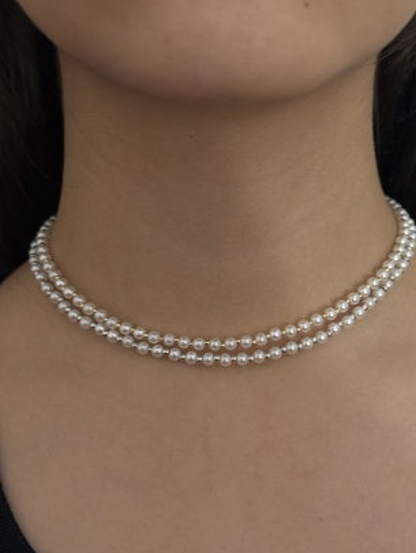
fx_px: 1008
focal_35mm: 63
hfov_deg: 23.3
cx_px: 229
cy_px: 285
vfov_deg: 30.7
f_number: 1.78
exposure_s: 1/33
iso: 400
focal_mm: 6.76
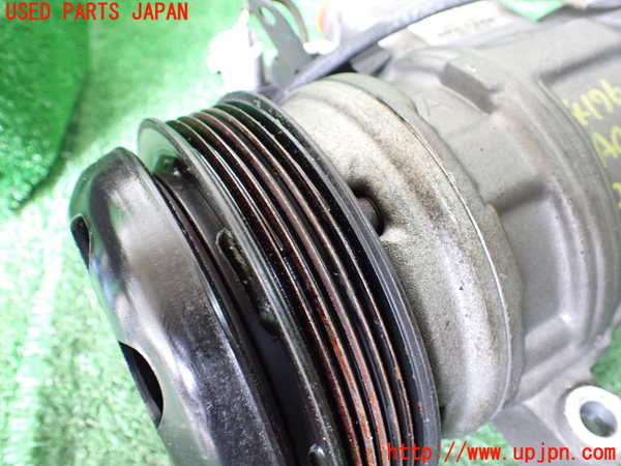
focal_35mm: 30
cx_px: 310
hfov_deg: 60.0
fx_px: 538
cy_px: 233
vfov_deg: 46.8
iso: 800
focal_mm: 5.4
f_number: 2.3
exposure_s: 1/40
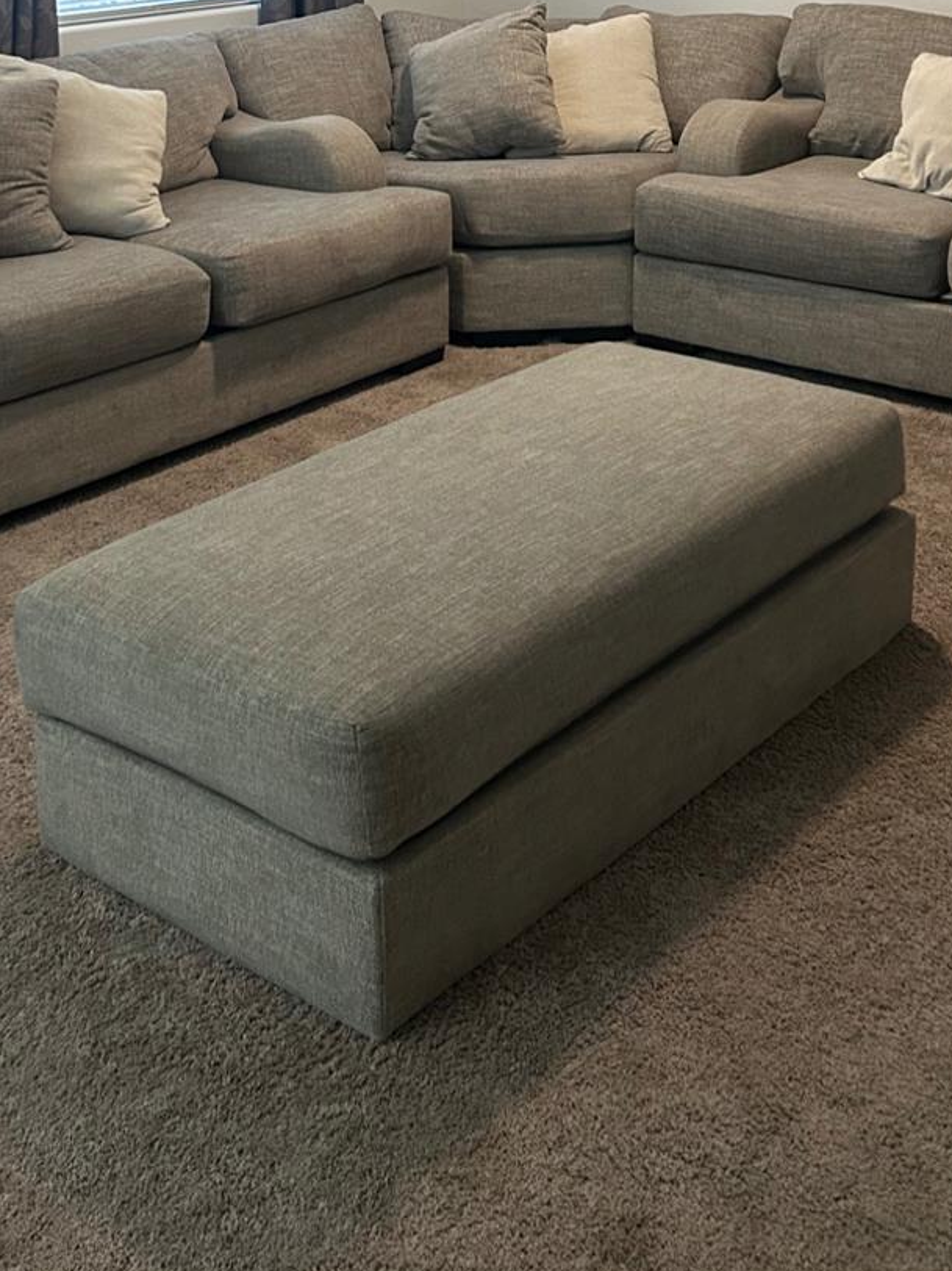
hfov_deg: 30.2
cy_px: 139
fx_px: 1761
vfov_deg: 37.2
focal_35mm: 48
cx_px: 378
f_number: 1.5
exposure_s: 1/60
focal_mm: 5.7
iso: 250
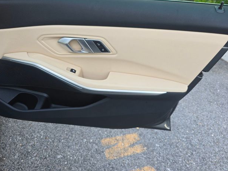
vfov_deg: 56.8
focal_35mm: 24
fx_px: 158
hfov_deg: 71.6
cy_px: 83
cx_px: 109
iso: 40
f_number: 1.7
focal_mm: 6.3
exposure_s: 1/120
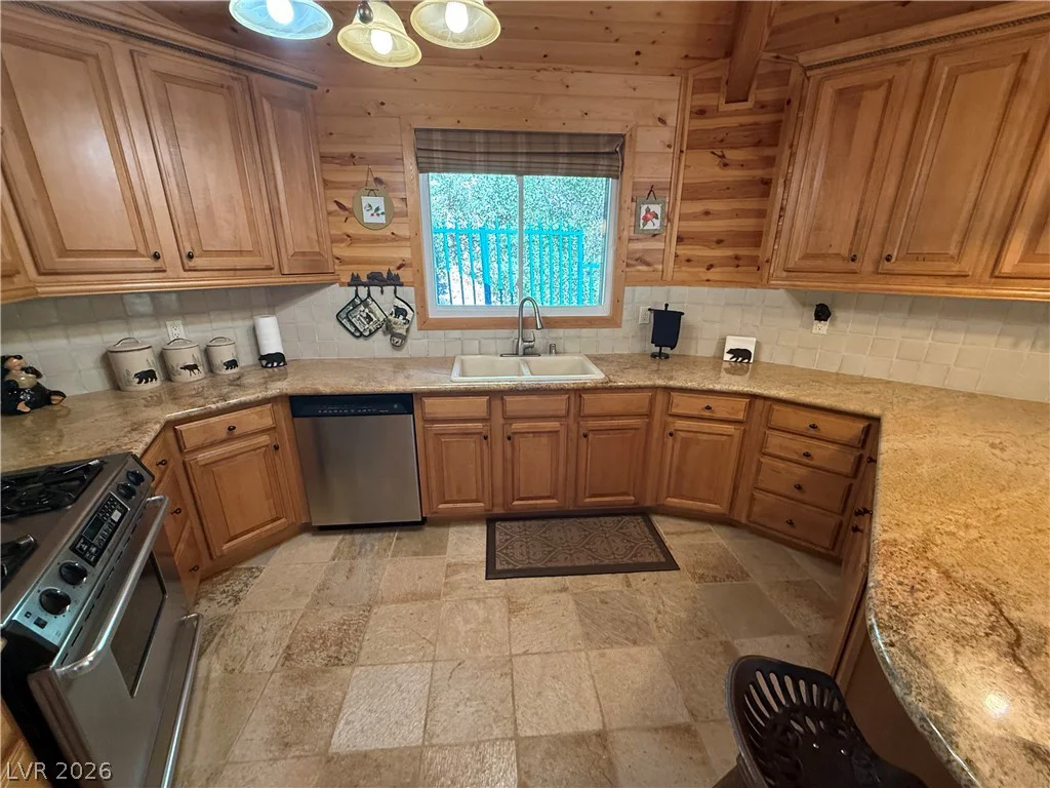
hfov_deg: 102.1
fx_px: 425
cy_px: 394
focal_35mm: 14
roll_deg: -0.5
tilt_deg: -16.7
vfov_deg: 85.7
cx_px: 525
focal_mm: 2.22
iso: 400
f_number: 2.2
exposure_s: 1/120
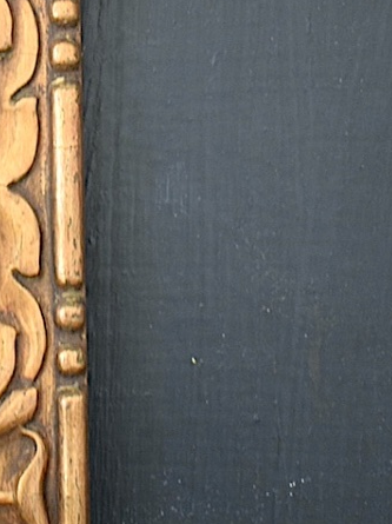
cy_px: 152
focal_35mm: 109
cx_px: 69
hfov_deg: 13.5
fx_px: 1648
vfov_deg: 18.0
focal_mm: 28
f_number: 4.2
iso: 1000
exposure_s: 1/60
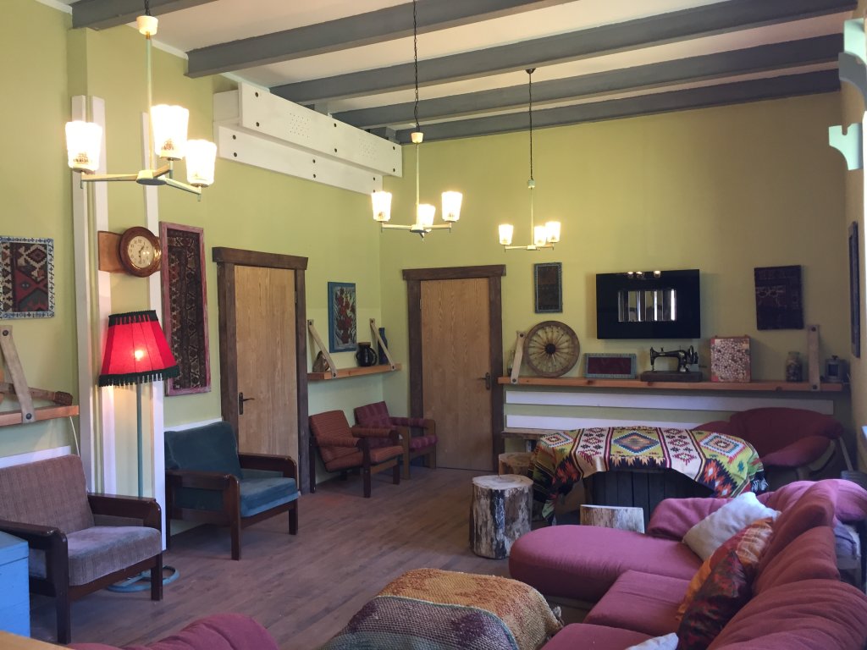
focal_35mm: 29
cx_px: 434
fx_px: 726
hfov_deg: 61.7
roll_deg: +0.8
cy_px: 325
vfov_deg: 48.2
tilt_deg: +0.1
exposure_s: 1/33
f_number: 2.2
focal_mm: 4.15
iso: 125
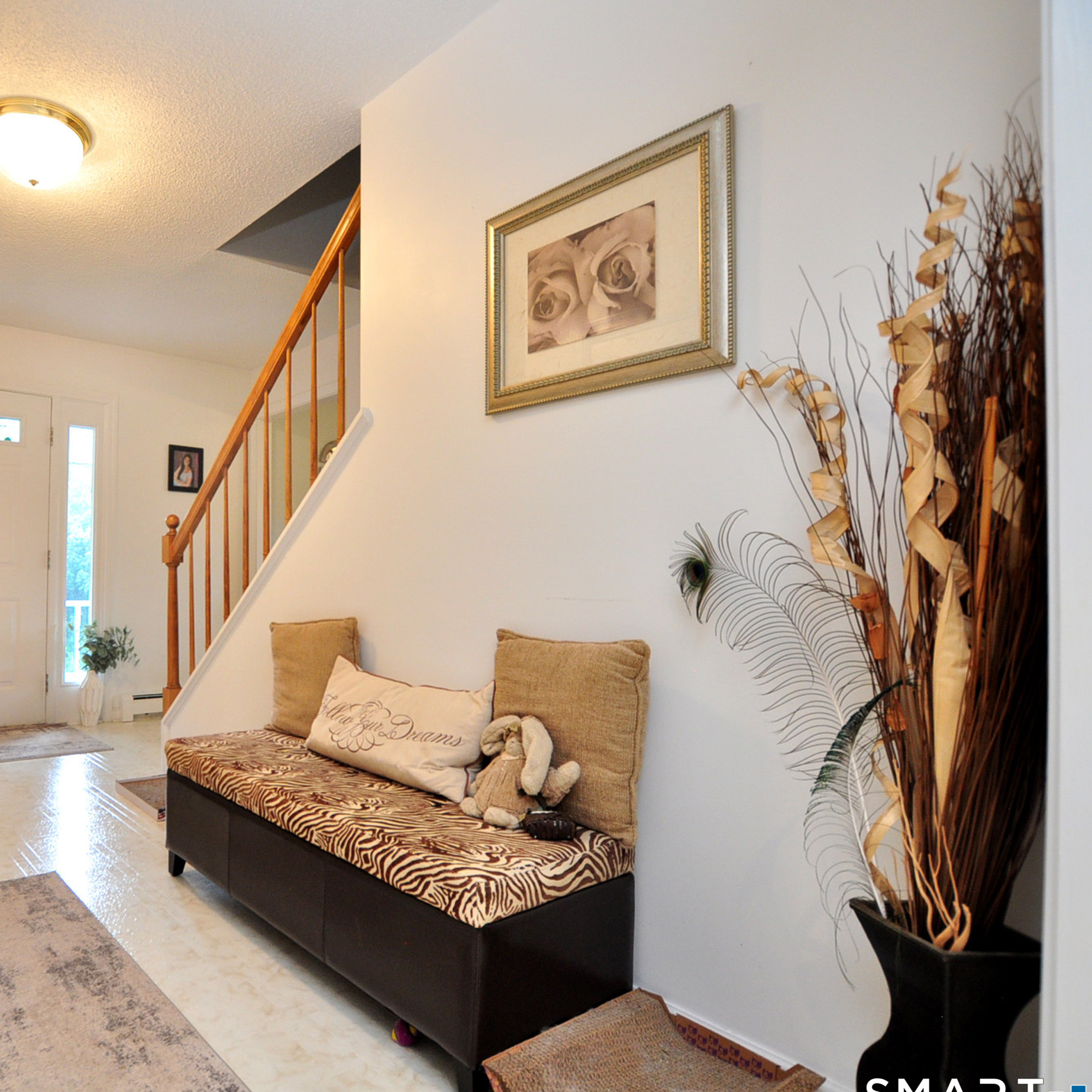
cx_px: 264
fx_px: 714
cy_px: 555
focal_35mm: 20
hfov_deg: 69.5
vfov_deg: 74.8
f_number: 4
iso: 640
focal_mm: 10
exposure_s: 1/50
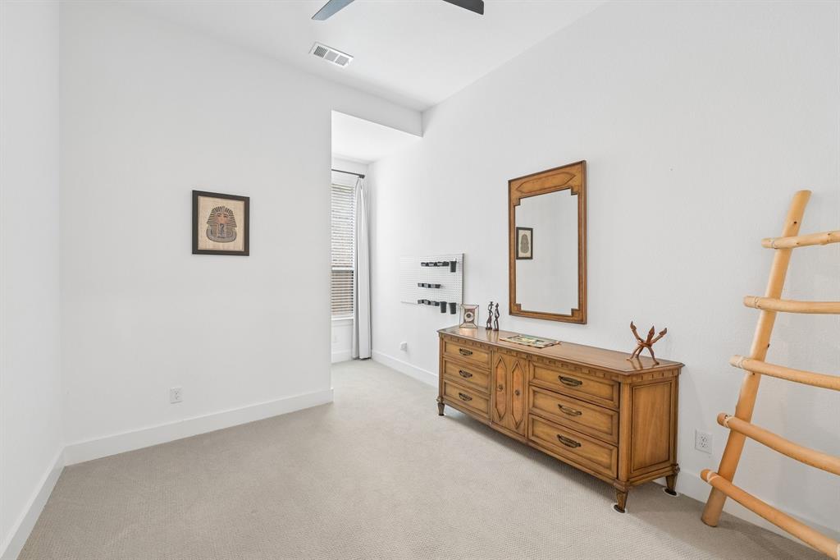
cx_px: 420
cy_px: 280
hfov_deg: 104.3
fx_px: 327
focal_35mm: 14
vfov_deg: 81.2
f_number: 8
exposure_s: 1/15
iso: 400
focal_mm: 14
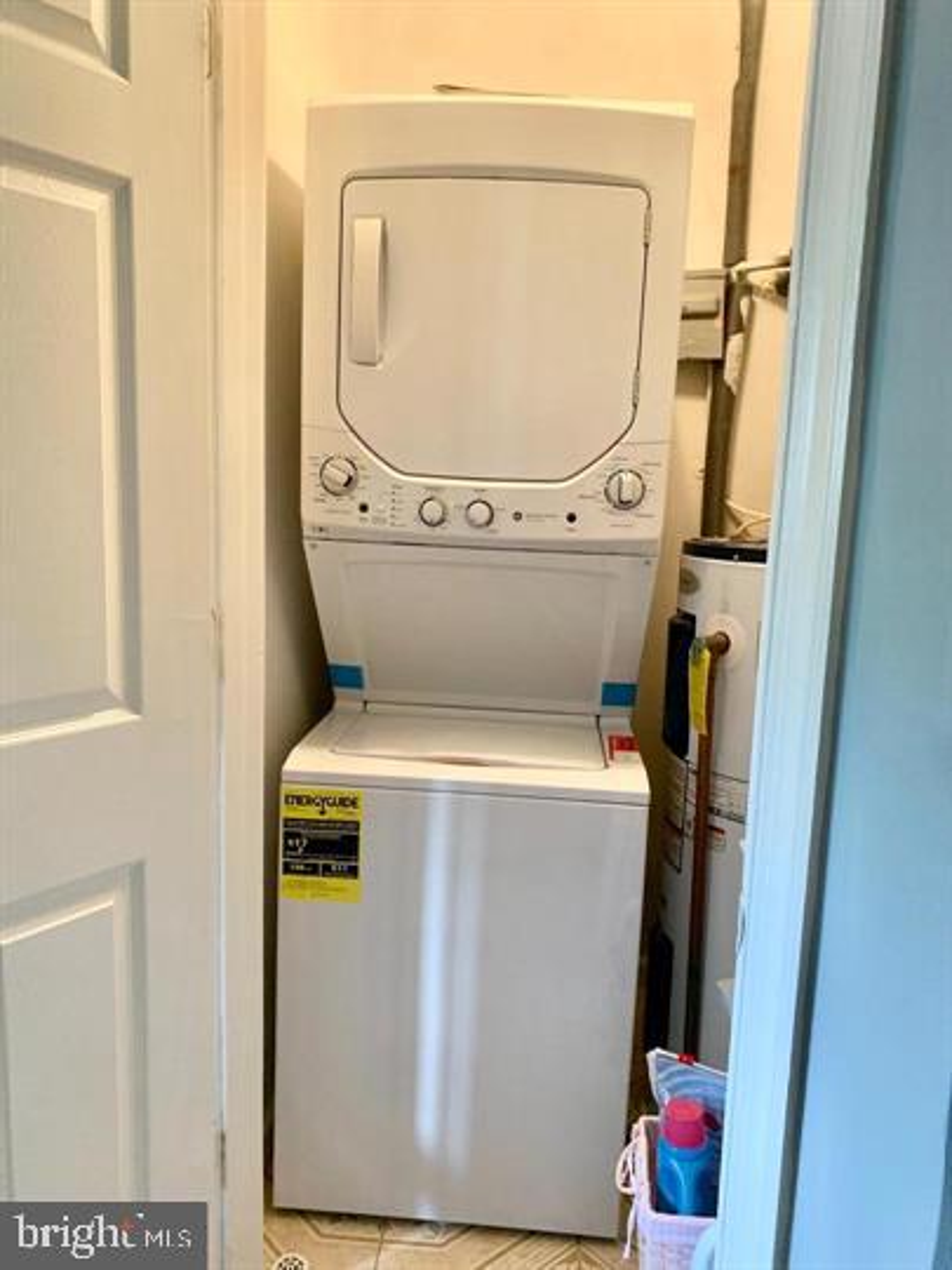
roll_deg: -1.2
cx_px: 476
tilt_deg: -7.7
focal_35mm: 26
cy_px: 635
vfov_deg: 67.3
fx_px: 953
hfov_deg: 53.1
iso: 250
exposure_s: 1/60
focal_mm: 4.25
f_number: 1.8
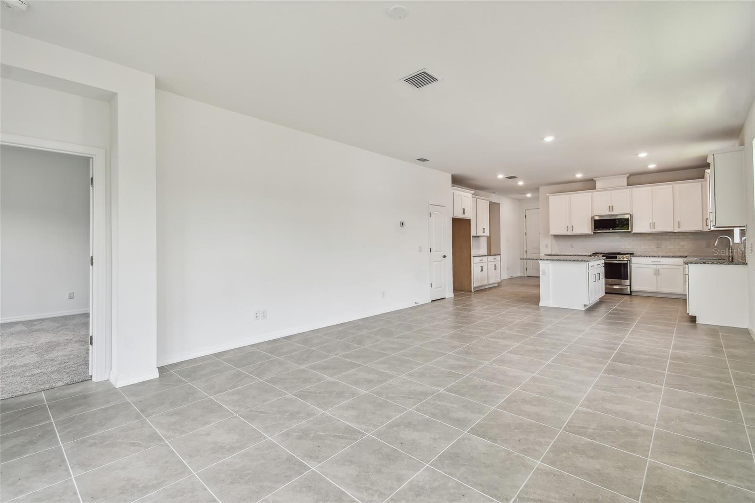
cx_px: 378
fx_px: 314
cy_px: 252
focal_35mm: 15
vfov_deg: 77.3
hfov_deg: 100.4
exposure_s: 1/40
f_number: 7.1
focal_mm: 10
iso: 100
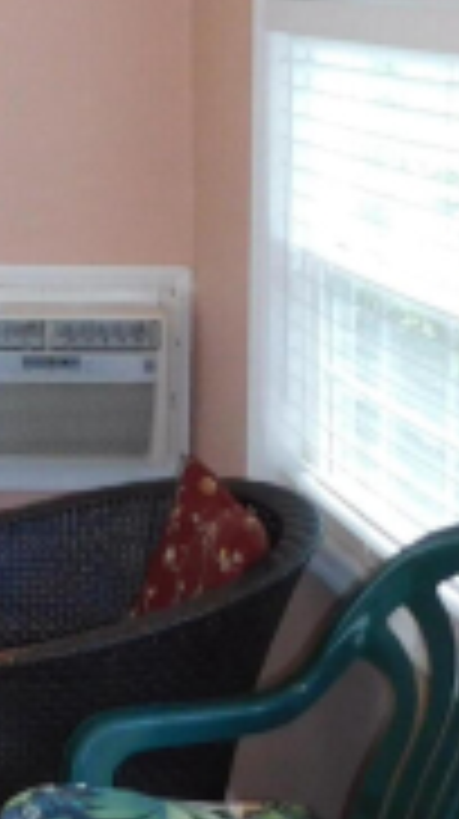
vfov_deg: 22.0
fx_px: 1996
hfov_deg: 12.0
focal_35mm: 92
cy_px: -65
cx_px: -382
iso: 200
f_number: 3
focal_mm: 4
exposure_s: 1/30
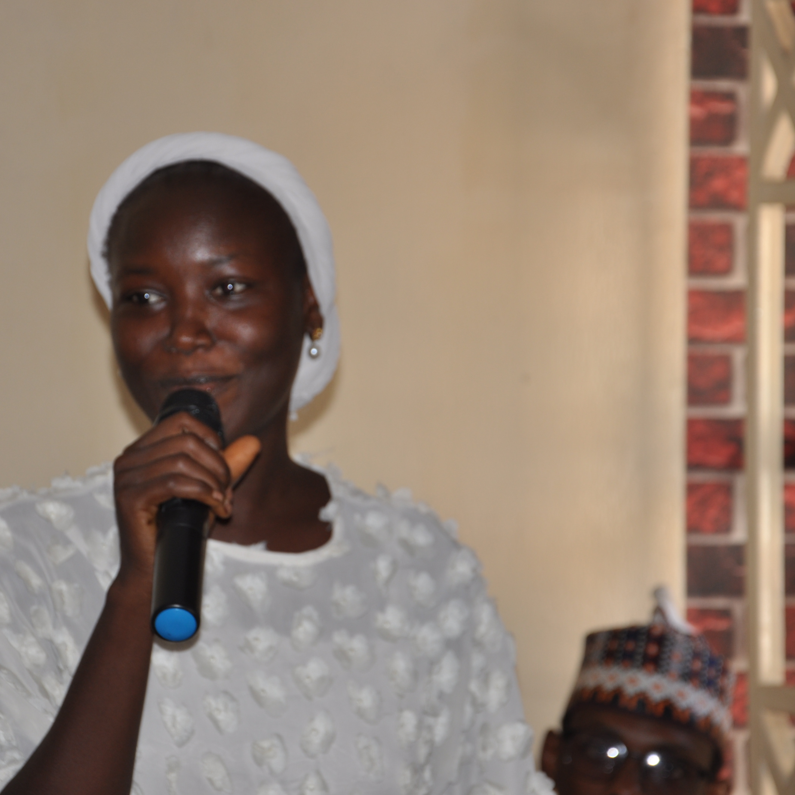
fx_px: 4252
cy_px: 397
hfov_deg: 10.7
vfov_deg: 10.7
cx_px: 262
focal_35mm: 164
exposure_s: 1/60
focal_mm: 85
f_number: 5.6
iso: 200
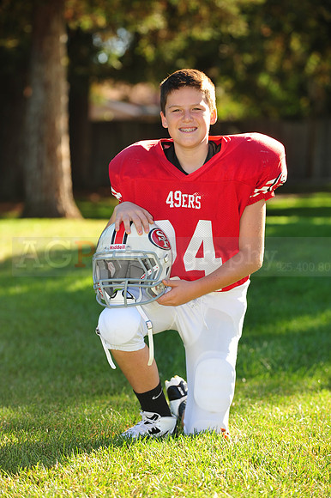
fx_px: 2071
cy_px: 249
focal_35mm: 150
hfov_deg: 9.1
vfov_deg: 13.7
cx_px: 166
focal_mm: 150
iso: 200
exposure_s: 1/320
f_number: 4.5
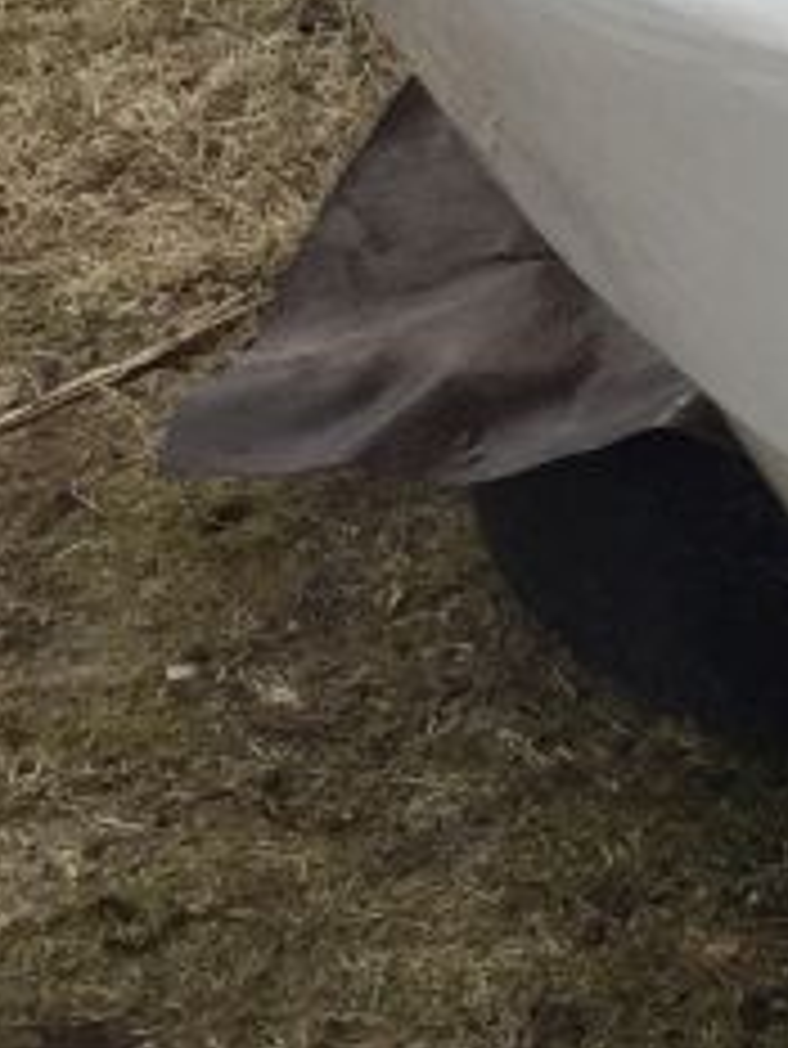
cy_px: -263
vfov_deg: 11.6
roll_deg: -3.8
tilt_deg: -25.6
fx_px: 5034
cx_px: 1999
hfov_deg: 8.1
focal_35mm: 166
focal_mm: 4.15
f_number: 2.2
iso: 32
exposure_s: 1/2198
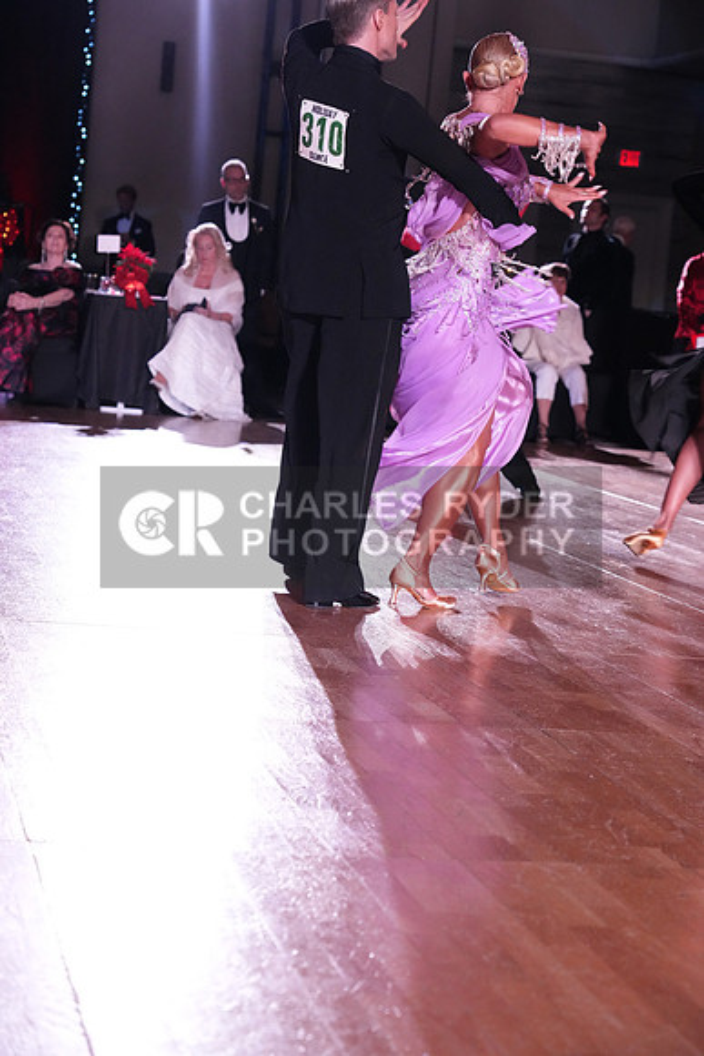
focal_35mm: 77
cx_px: 352
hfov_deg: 17.7
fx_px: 2257
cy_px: 528
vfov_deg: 26.3
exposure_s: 1/320
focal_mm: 77
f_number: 5
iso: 6400
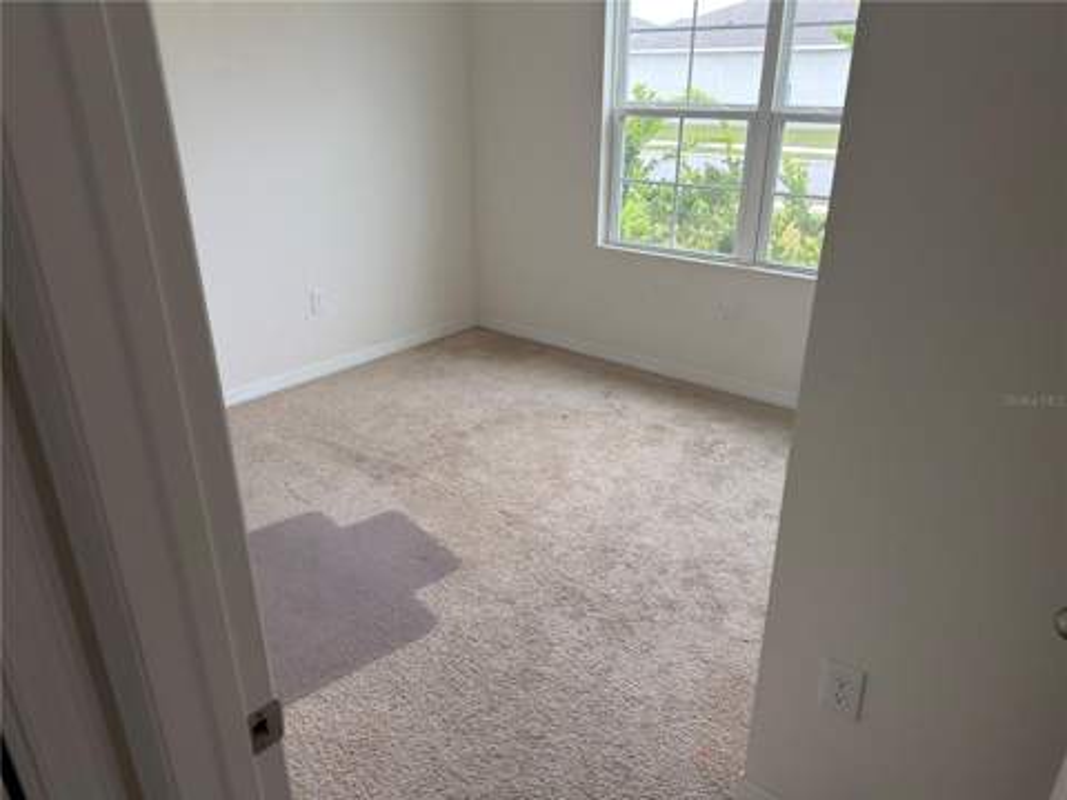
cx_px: 534
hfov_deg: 71.6
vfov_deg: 56.8
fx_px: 740
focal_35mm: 24
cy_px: 400
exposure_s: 1/95
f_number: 1.78
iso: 125
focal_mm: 6.76
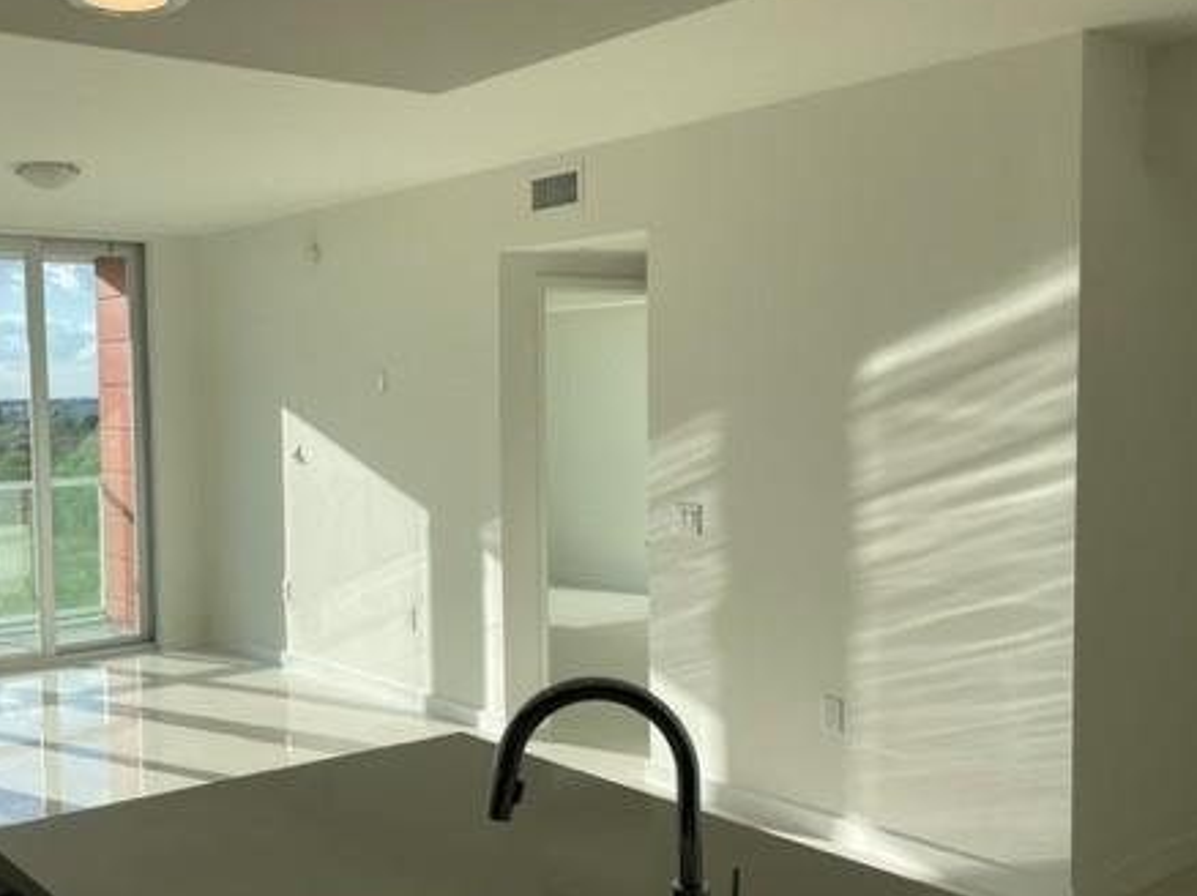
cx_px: 339
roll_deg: +1.6
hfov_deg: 47.6
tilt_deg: -3.6
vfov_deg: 37.7
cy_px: 484
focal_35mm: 38
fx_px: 1313
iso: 32
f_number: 1.6
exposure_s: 1/1667
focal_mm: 4.2
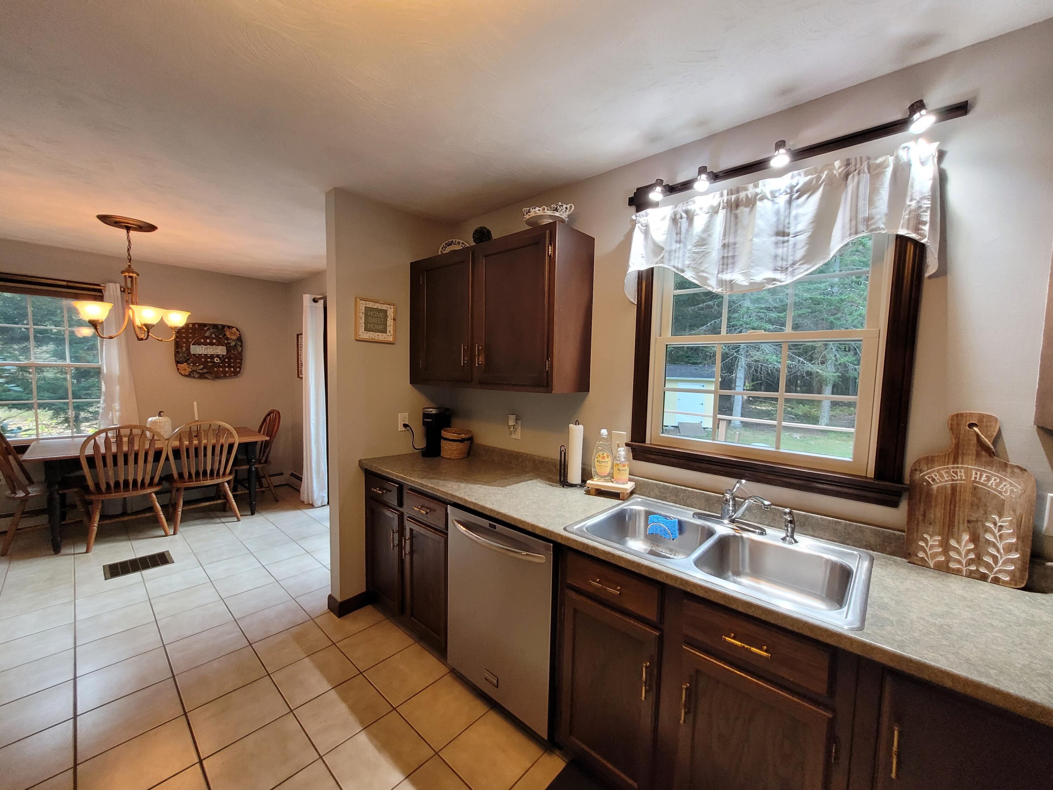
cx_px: 526
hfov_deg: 106.2
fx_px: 395
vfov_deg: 89.9
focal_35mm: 13
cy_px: 395
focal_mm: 1.74
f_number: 2.2
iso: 250
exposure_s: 1/60
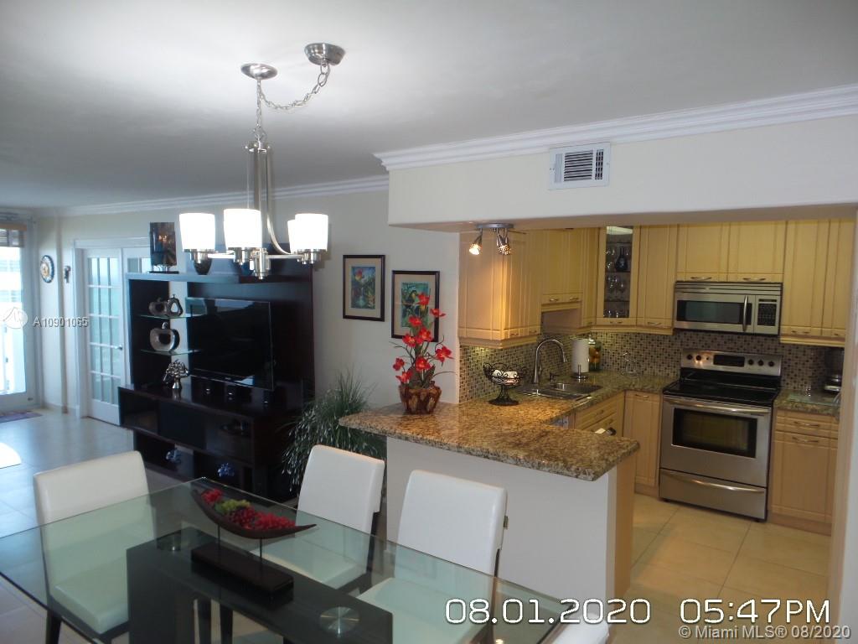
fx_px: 570
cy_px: 322
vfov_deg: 58.9
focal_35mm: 23
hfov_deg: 73.9
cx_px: 429
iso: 100
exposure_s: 1/40
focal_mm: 4.1
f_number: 2.8
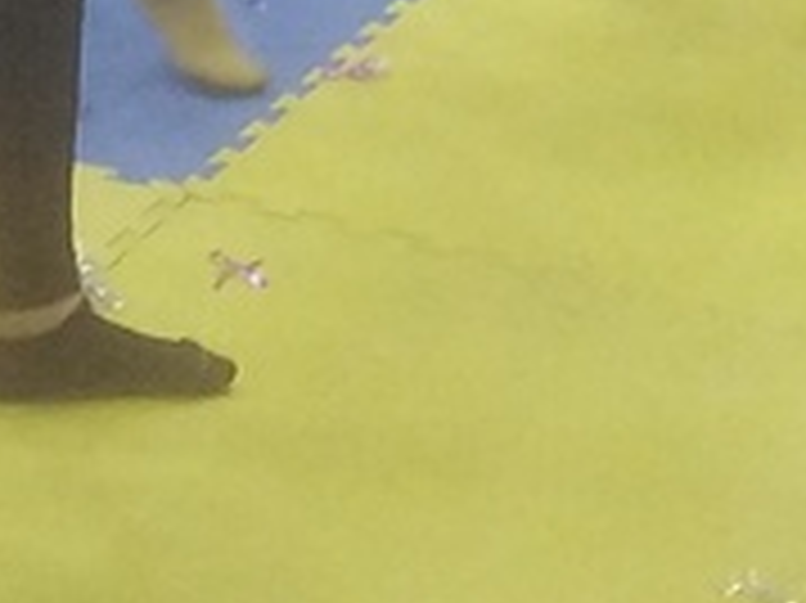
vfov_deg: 7.9
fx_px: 4049
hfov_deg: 11.3
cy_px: -864
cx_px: 90
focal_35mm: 174
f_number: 1.8
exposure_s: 1/30
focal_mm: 3.62
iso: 266
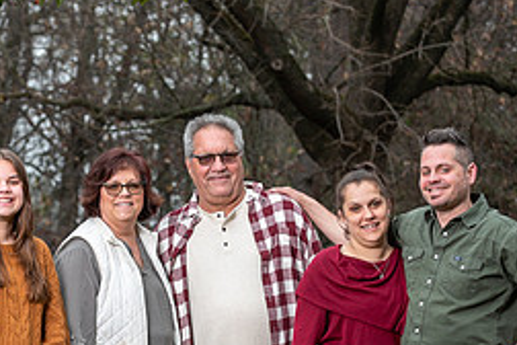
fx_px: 2843
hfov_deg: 10.4
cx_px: 131
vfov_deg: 6.9
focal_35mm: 198
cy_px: 340
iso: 200
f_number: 4
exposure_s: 1/125
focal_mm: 86
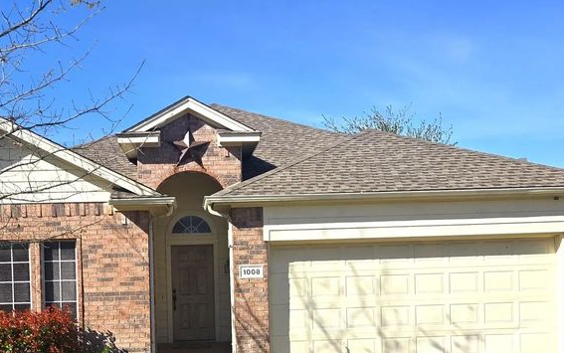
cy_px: 271
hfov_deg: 45.0
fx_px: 677
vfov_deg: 28.7
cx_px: 220
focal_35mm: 44
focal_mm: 5.4
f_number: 1.8
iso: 32
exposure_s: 1/2921
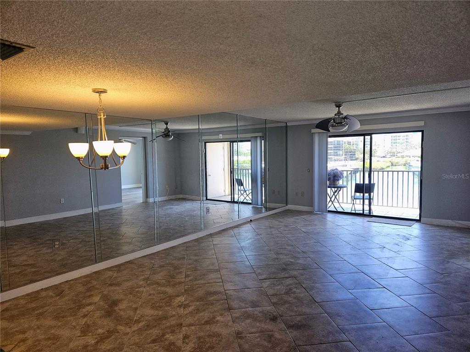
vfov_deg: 58.9
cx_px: 235
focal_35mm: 23
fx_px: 312
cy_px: 176
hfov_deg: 73.9
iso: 40
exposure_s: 1/60
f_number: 1.8
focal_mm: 5.4
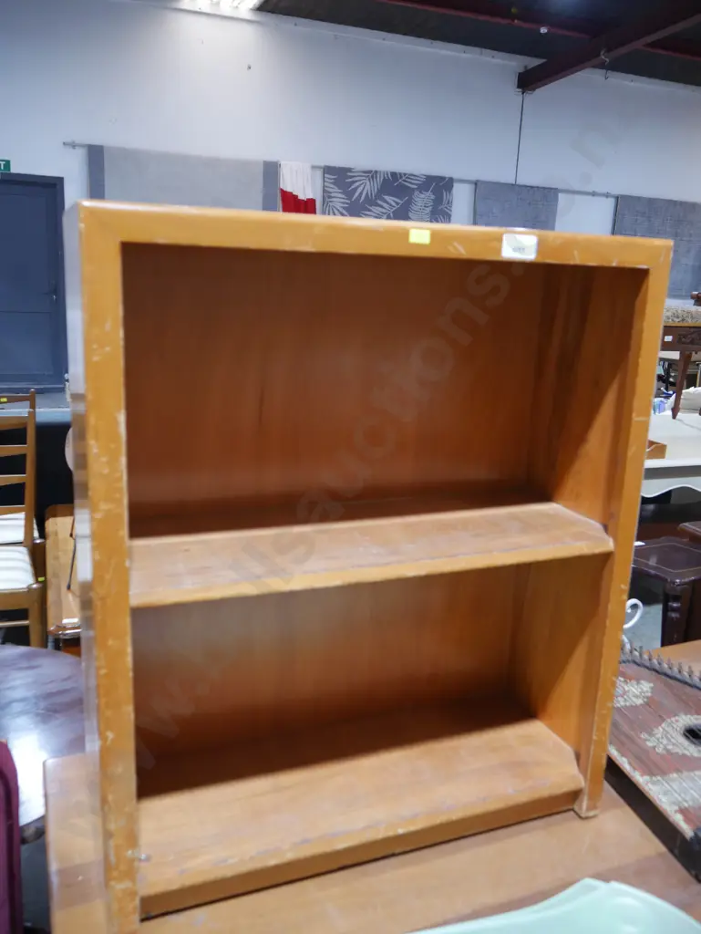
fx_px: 755
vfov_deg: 63.4
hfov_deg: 49.8
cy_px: 467
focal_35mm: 28
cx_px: 350
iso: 800
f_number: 4
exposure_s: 1/60
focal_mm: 14
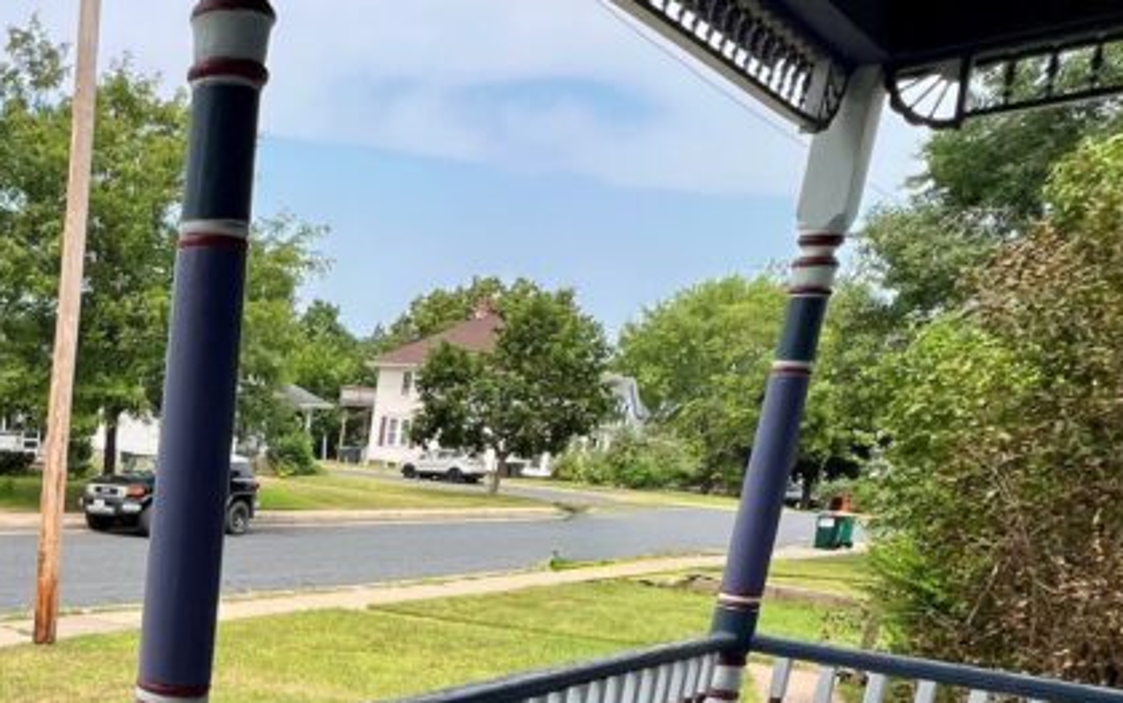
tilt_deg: -16.7
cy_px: 727
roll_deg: -4.0
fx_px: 1072
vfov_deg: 32.9
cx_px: 52
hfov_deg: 47.8
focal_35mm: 35
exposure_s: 1/747
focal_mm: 1.57
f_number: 1.8
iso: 32
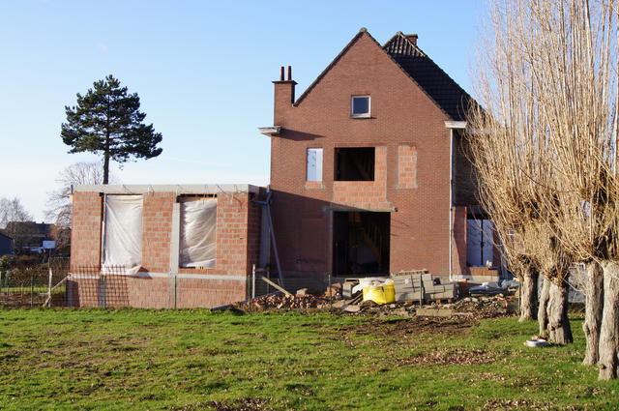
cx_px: 310
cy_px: 206
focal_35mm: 39
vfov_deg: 34.1
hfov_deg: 49.6
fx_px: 670
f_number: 10
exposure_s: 1/60
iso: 100
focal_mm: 26
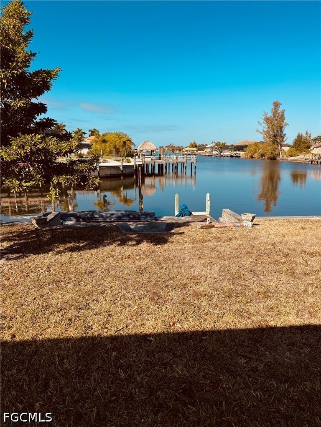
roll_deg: -0.8
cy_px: 214
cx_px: 160
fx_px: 297
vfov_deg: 71.6
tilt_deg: -12.4
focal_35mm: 24
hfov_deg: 56.8
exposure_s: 1/4608
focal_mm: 6.76
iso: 80
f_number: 1.78
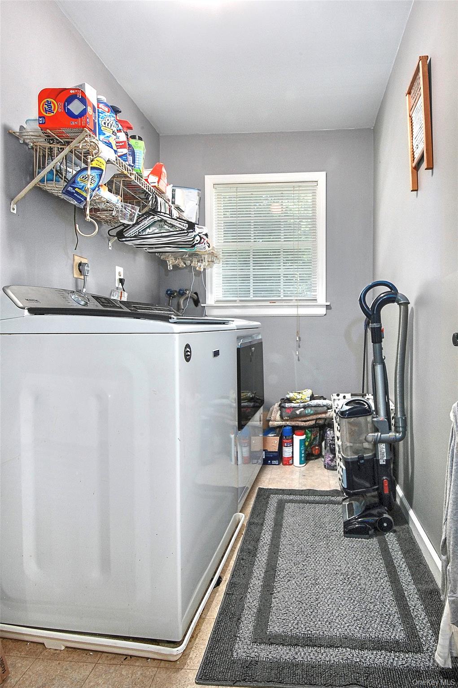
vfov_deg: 90.1
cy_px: 344
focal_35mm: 18
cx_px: 229
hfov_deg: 67.3
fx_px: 344
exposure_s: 1/10
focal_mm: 12
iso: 400
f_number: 22
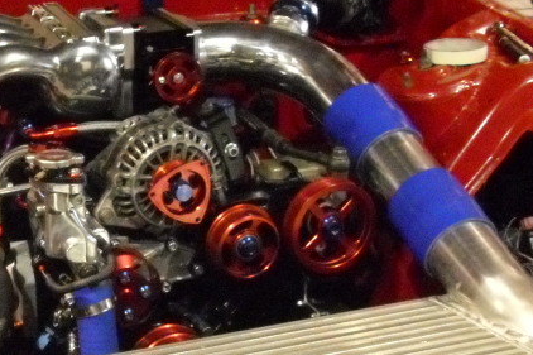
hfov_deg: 21.2
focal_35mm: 96
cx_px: 198
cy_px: 375
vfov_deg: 14.0
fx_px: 1421
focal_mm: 6.2
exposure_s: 1/20
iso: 800
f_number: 2.8
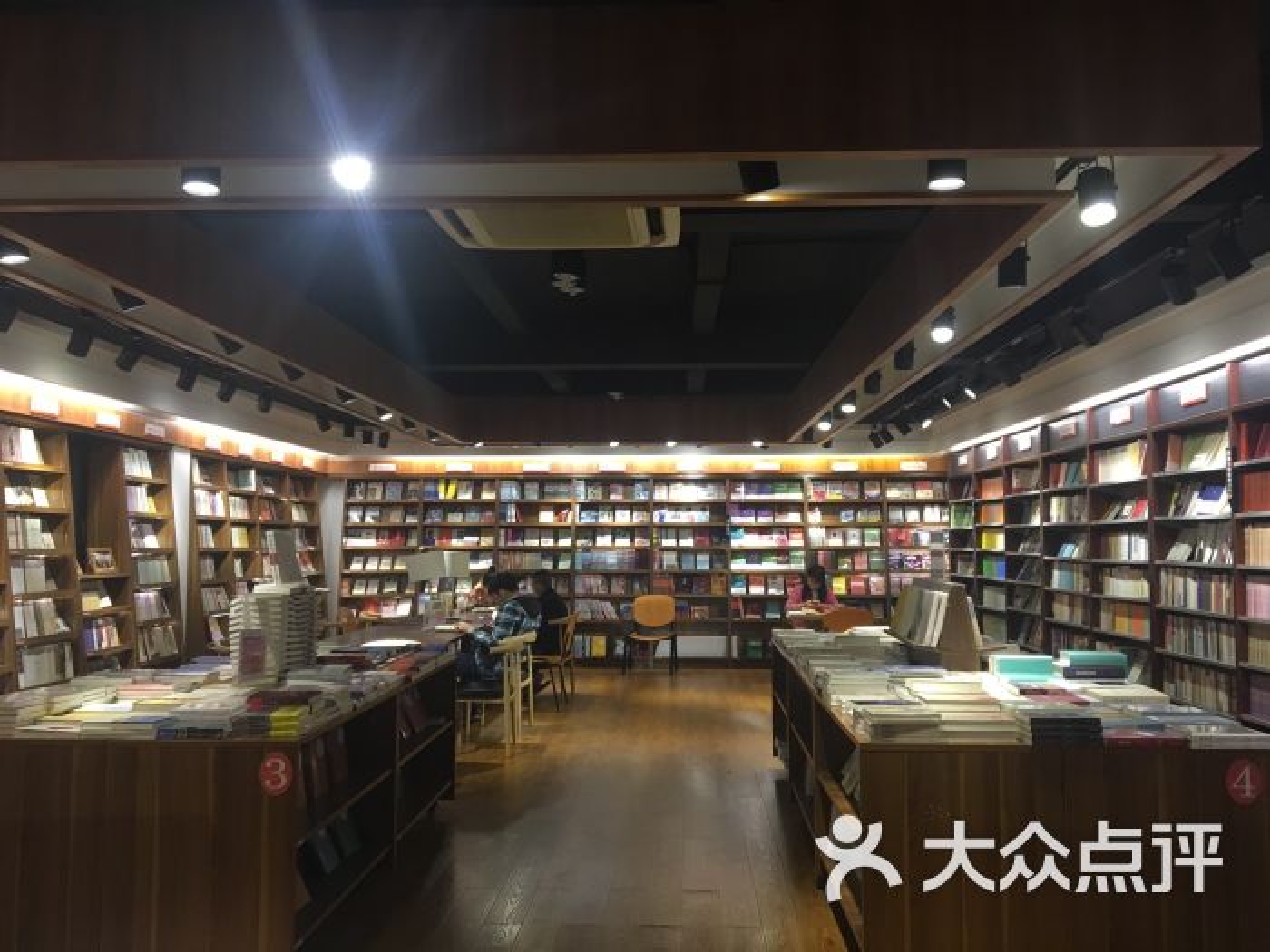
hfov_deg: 61.7
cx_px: 635
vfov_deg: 48.2
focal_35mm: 29
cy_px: 476
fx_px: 1064
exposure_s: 1/33
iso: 125
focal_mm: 4.15
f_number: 2.2
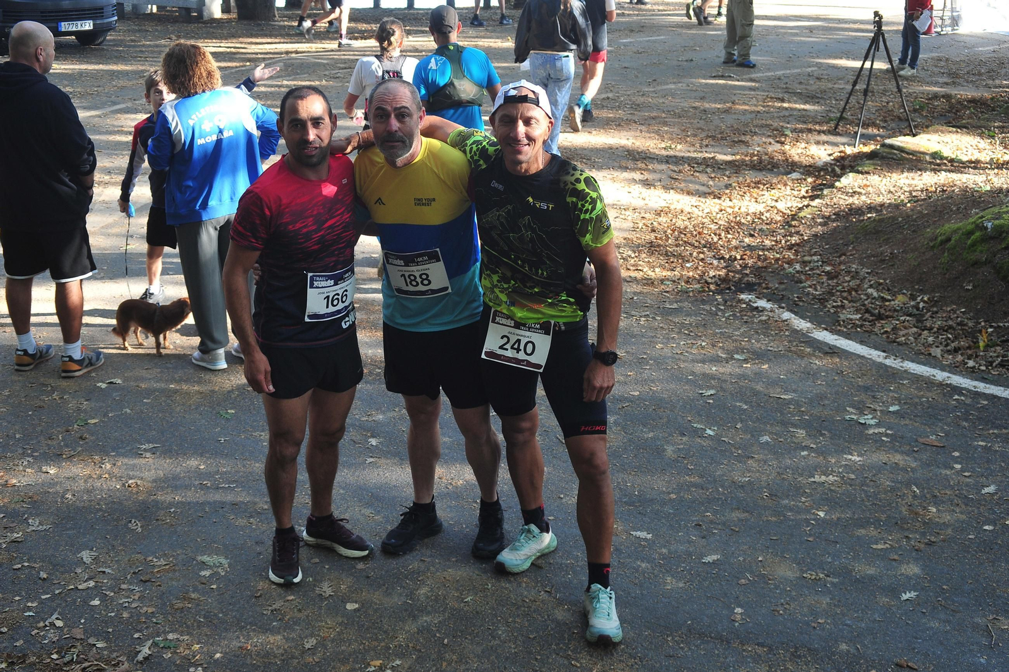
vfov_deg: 28.0
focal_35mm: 48
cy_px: 336
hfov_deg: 41.1
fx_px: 1345
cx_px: 504
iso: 1000
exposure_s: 1/125
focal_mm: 48
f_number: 5.6
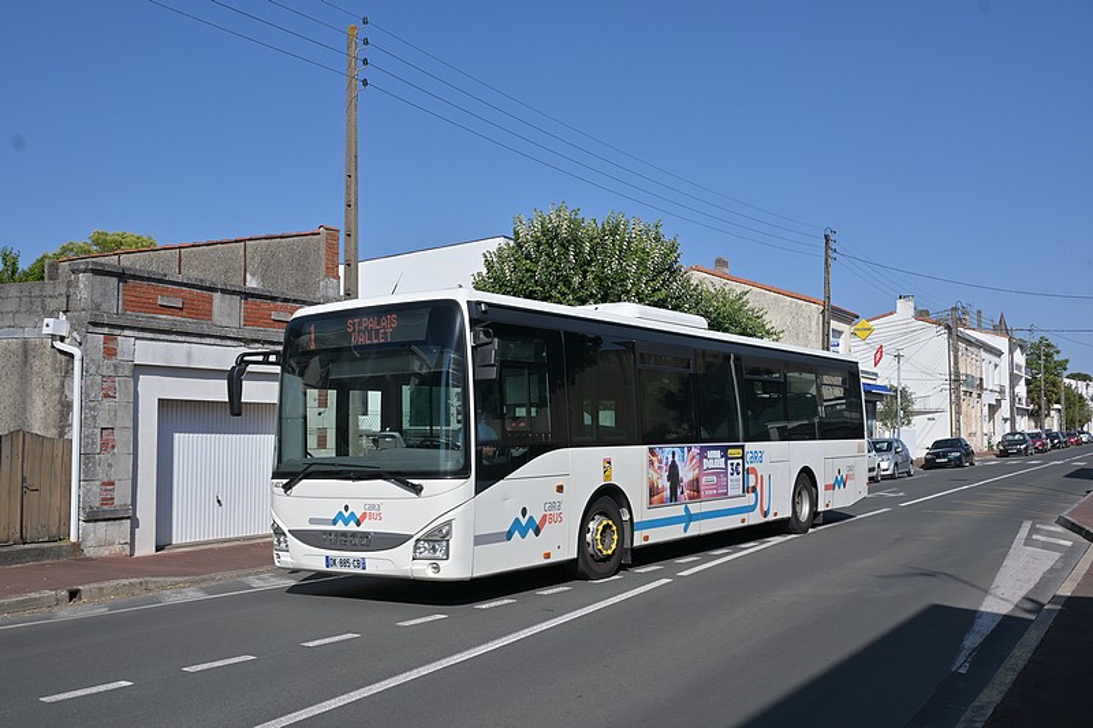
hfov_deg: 55.1
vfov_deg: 38.3
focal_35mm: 34
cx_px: 546
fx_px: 1047
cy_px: 364
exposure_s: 1/500
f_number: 9
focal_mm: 23
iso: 100
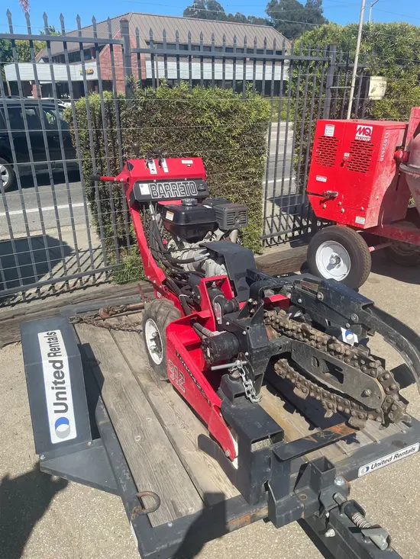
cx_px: 210
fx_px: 420
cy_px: 280
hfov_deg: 53.1
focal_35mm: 26
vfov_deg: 67.3
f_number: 1.6
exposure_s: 1/2618
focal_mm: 4.2
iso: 32
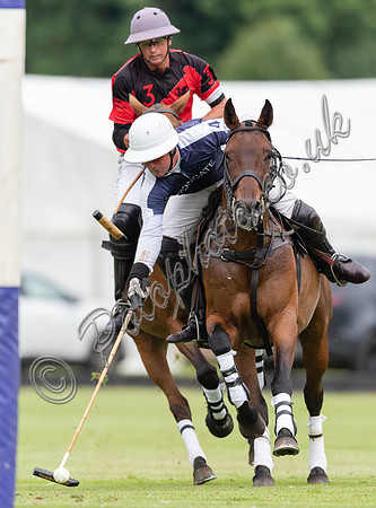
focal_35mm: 760
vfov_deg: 2.6
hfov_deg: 1.9
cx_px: 227
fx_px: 11107
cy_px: 266
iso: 1250
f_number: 4
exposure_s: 1/4000
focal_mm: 500
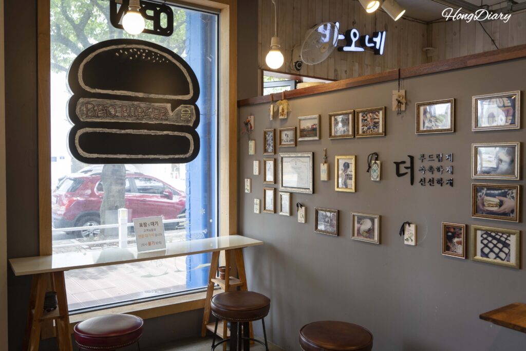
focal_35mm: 30
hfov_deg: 61.9
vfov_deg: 43.6
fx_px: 438
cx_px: 263
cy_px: 176
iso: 200
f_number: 4.5
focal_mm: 30
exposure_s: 1/60
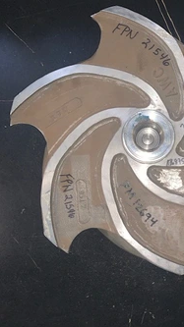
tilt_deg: -85.1
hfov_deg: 33.7
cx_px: 146
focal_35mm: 34
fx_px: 295
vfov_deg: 57.8
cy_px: 141
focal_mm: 4.25
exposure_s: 1/4
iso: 32
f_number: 1.8
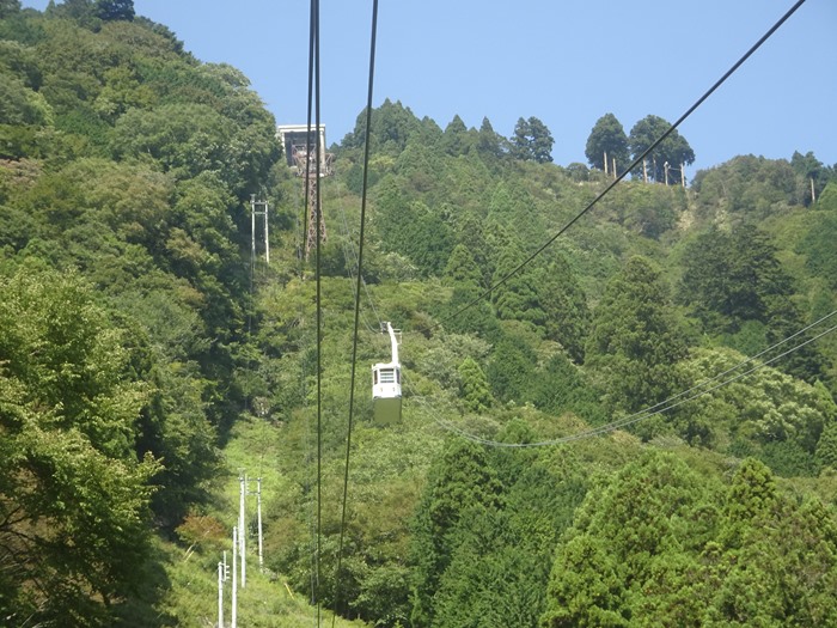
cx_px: 418
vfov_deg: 10.2
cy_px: 314
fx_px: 3530
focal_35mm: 146
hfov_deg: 13.5
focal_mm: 24.99
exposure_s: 1/160
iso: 100
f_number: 5.6
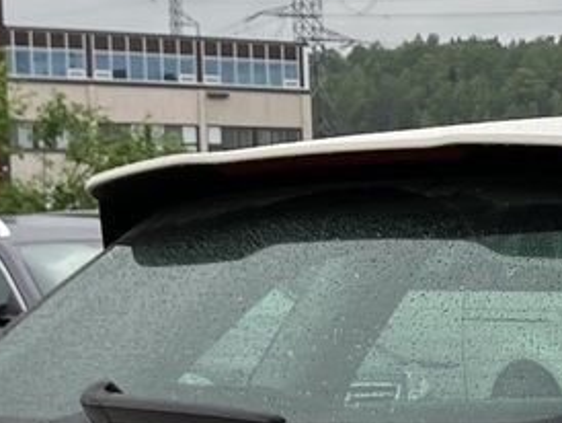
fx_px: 2389
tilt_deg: -7.9
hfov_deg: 12.6
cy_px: 583
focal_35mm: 147
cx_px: 886
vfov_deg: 9.9
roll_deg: +1.1
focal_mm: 3.99
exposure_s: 1/261
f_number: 1.8
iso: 25
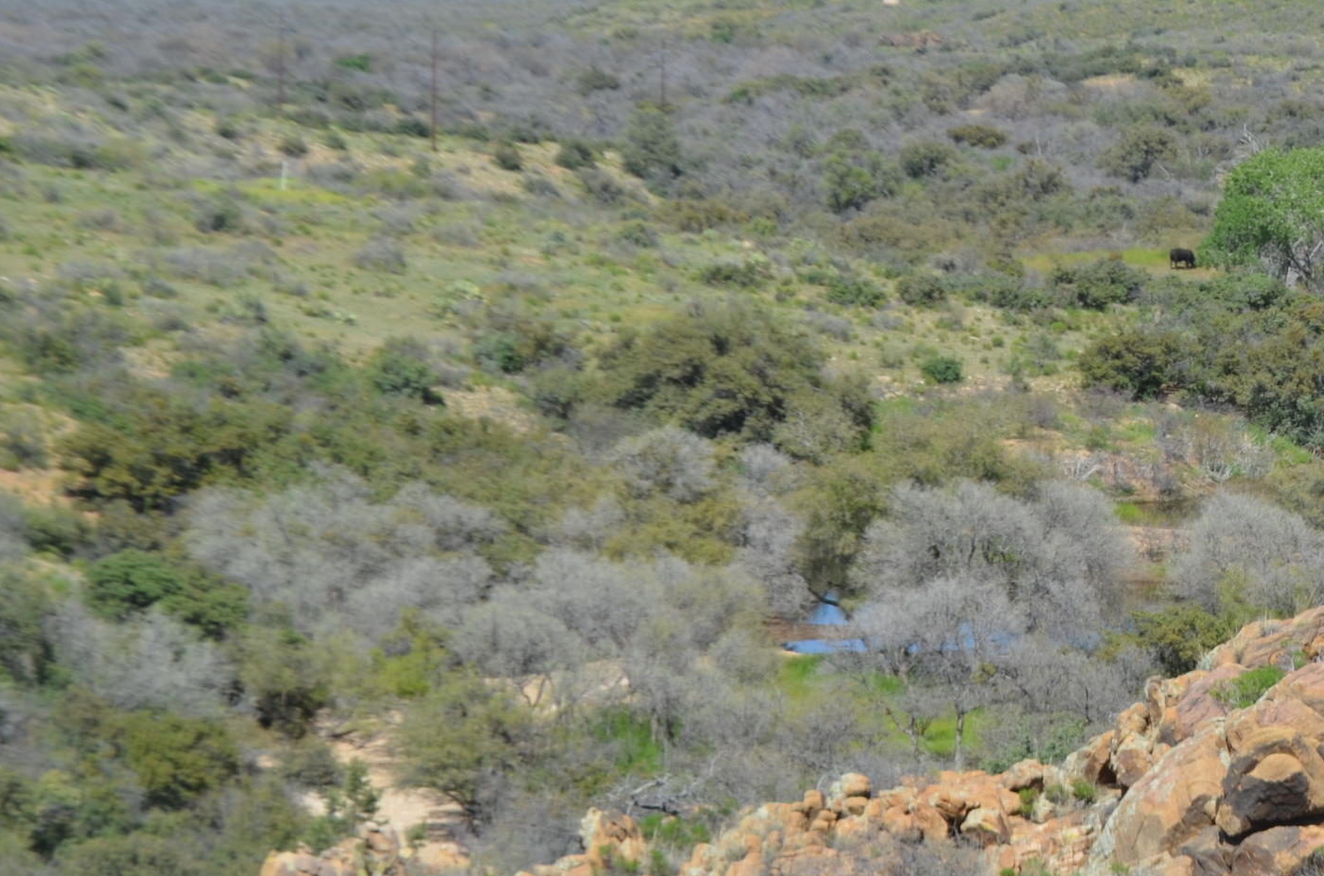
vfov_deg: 7.8
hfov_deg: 11.6
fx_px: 6424
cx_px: 1378
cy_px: 276
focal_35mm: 175
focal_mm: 55
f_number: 8
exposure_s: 1/250
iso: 100
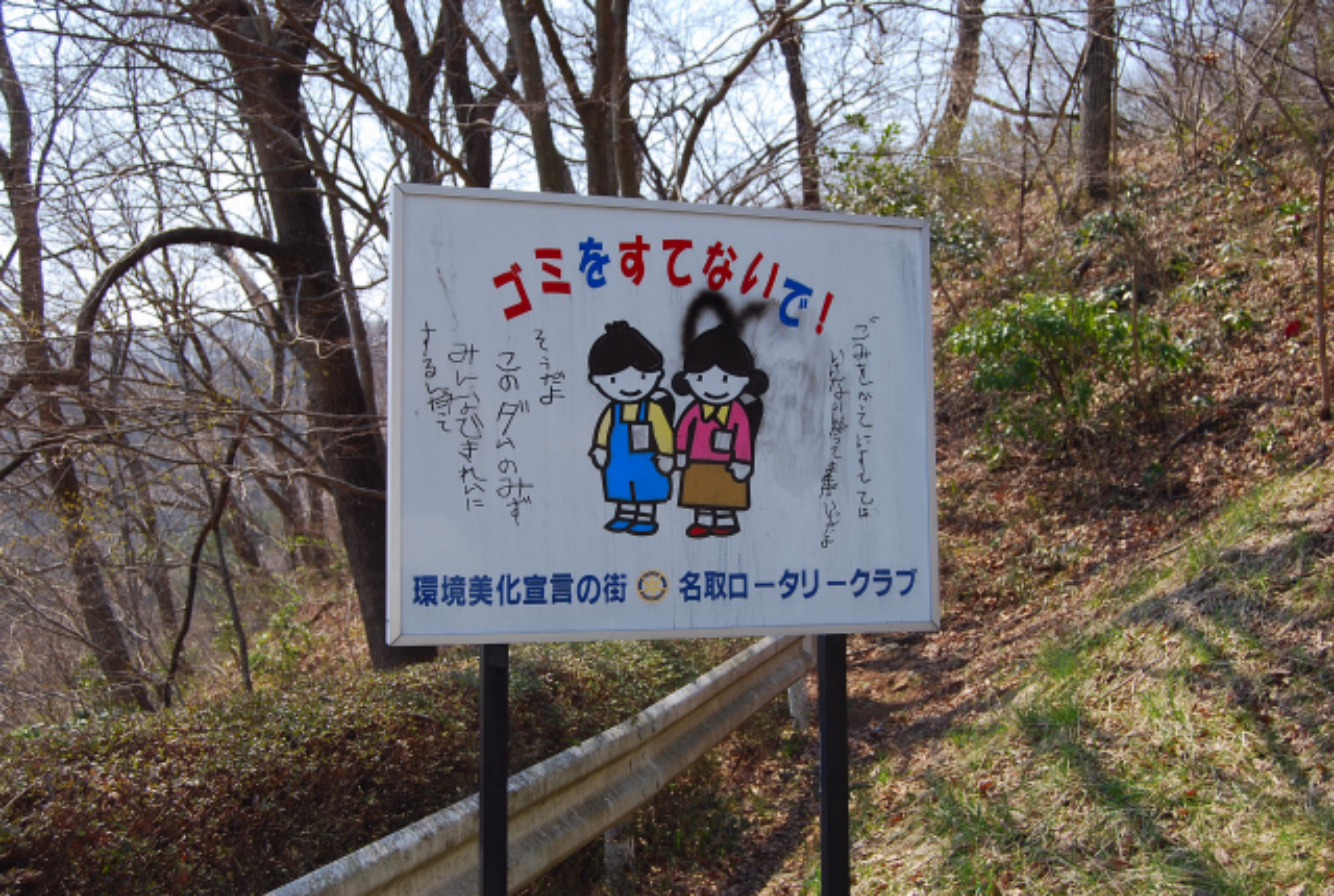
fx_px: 1727
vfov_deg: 29.1
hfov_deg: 42.2
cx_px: 667
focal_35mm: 46
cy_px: 448
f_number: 7.1
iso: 100
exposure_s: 1/200
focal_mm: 31
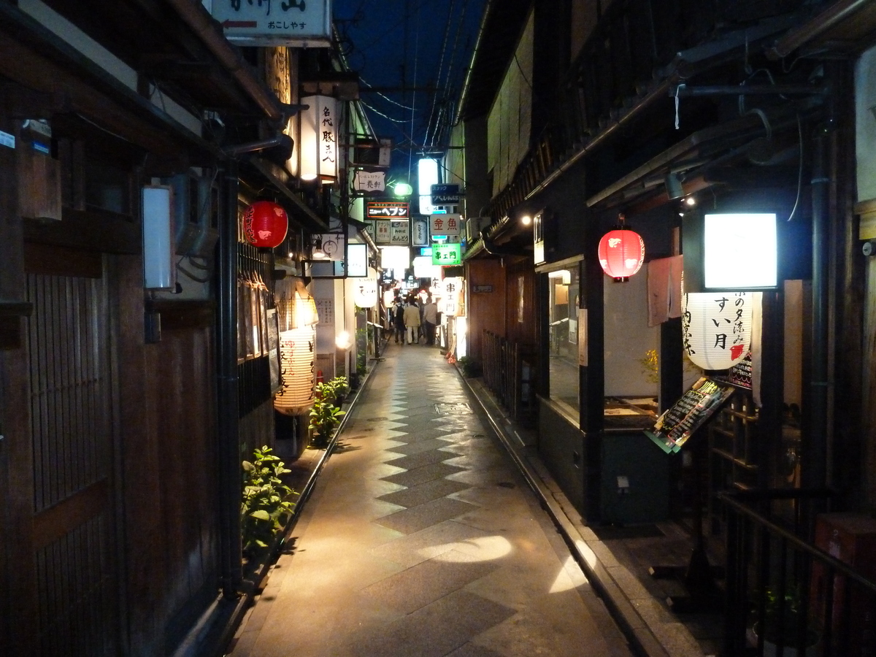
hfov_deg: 69.4
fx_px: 633
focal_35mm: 25
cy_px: 328
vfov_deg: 54.9
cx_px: 438
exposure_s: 1/20
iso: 800
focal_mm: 4.1
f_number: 3.3
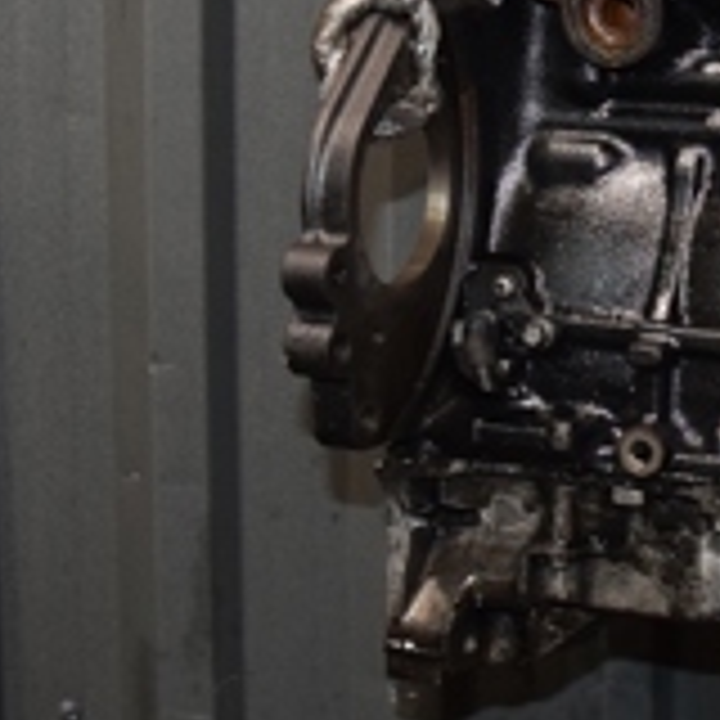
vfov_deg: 18.7
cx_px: 860
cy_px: 140
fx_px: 2165
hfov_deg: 18.0
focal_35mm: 92
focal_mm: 18
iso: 800
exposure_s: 1/60
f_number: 5
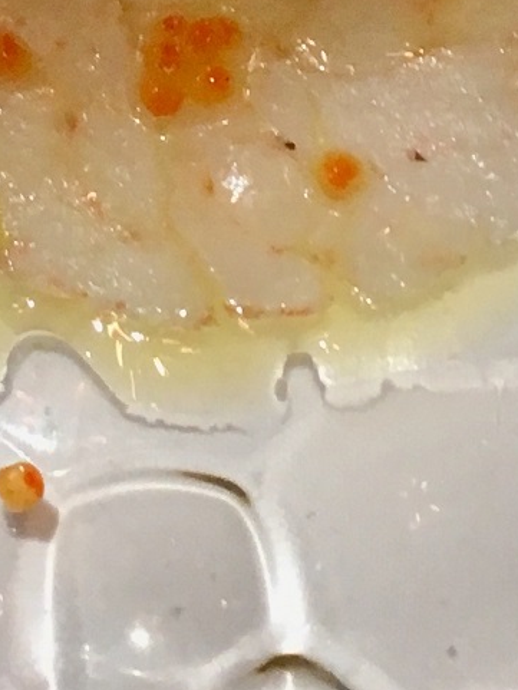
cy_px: -343
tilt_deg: -58.1
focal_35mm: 146
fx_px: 2912
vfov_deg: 12.8
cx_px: -136
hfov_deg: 10.0
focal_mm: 4.15
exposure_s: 1/33
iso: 50
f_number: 2.2
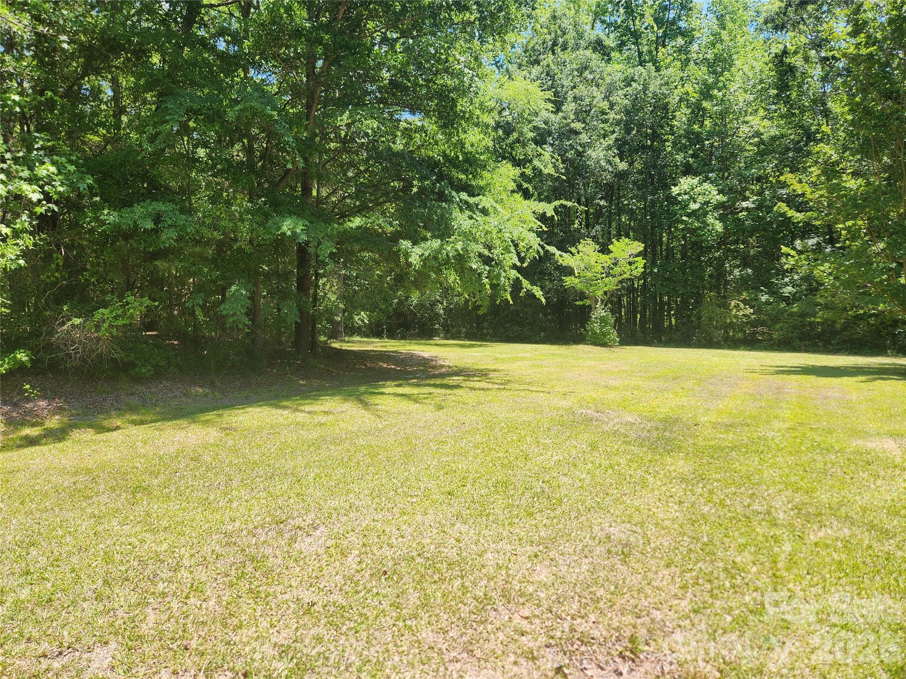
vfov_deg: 58.9
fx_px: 602
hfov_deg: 73.9
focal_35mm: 23
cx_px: 453
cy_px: 340
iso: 20
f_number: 1.8
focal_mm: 5.4
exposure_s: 1/648
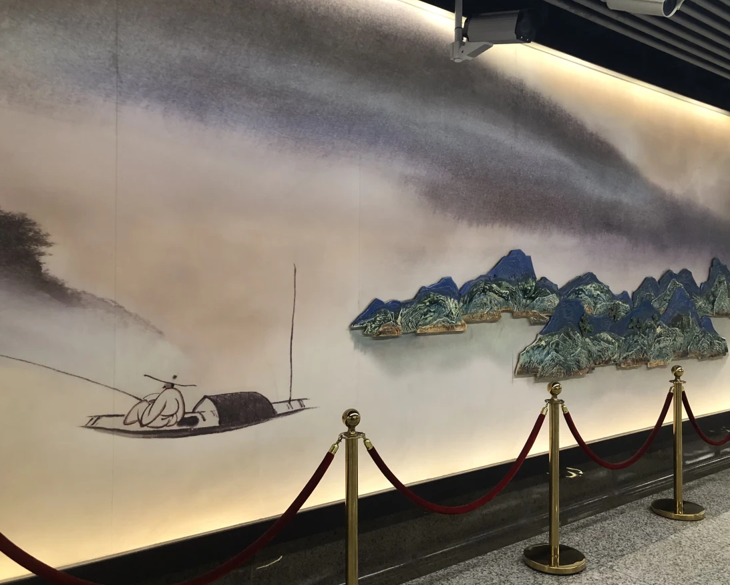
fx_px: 648
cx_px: 384
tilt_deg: +0.9
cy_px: 294
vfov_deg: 48.5
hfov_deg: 58.7
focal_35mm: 30
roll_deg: +0.7
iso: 80
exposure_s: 1/17
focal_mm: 4
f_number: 1.8
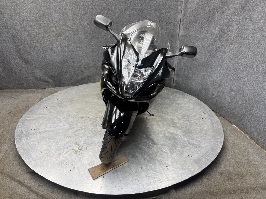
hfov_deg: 71.6
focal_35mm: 24
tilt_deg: -24.7
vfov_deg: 56.8
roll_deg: -1.3
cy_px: 100
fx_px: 184
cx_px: 133
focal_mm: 6.76
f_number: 1.78
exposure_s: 1/120
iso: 125
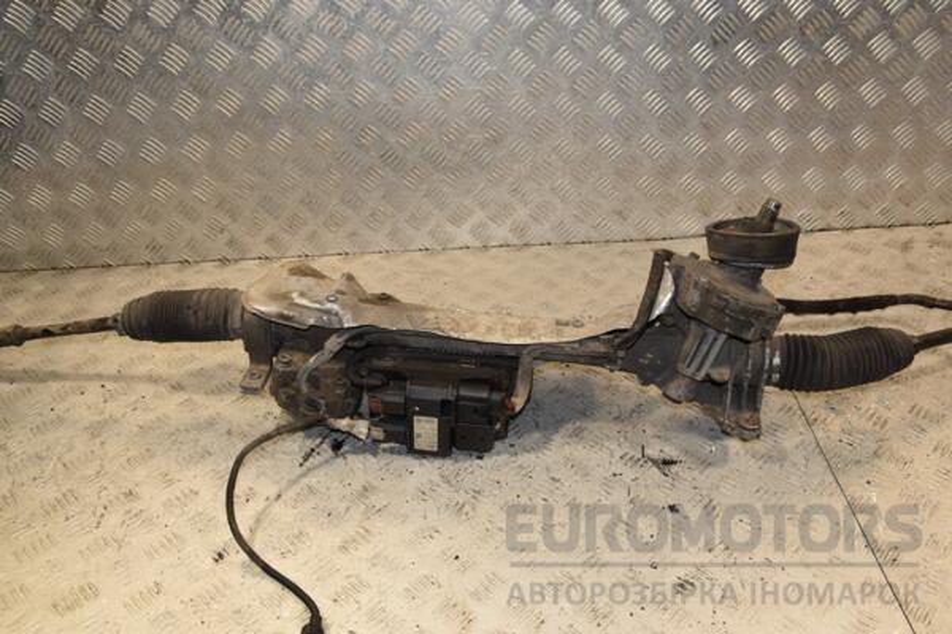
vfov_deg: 40.0
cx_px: 476
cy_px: 317
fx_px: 873
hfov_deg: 57.2
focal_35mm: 33
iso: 800
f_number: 7.1
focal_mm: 22
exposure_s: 1/160
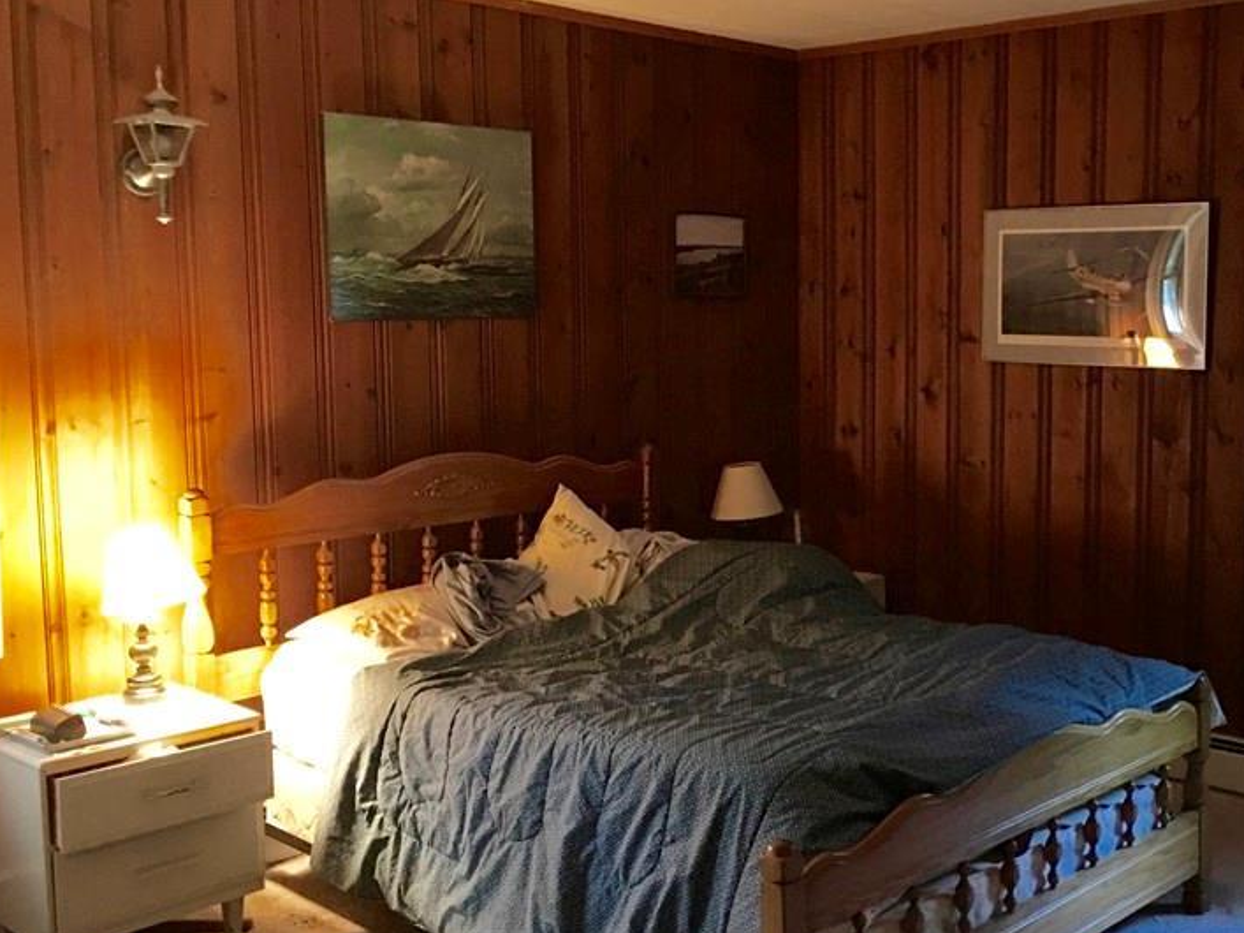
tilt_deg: -5.3
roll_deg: +0.3
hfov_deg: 44.2
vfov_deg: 34.3
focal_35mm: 42
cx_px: 829
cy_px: 475
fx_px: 1509
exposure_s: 1/4
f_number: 2.2
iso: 80
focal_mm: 4.15
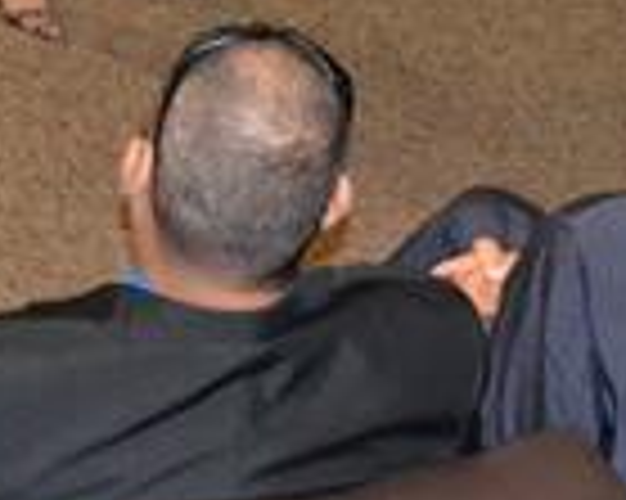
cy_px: -347
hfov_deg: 11.3
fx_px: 3147
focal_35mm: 170
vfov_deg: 8.8
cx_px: 95
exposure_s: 1/60
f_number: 4.5
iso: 3200
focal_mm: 28
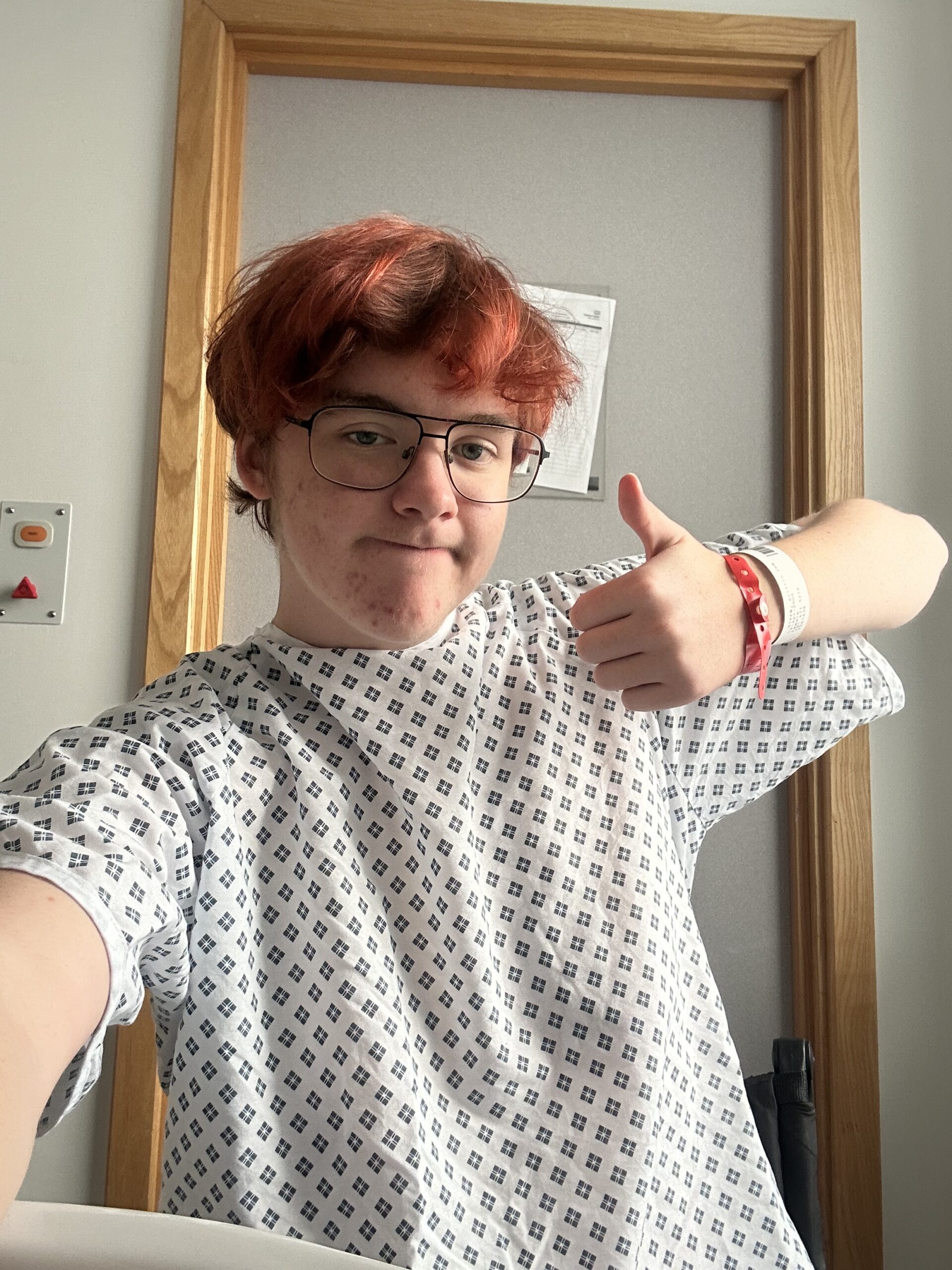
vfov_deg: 60.0
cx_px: 476
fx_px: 1100
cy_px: 635
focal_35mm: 30
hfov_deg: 46.8
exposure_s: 1/100
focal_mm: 2.69
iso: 64
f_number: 1.9
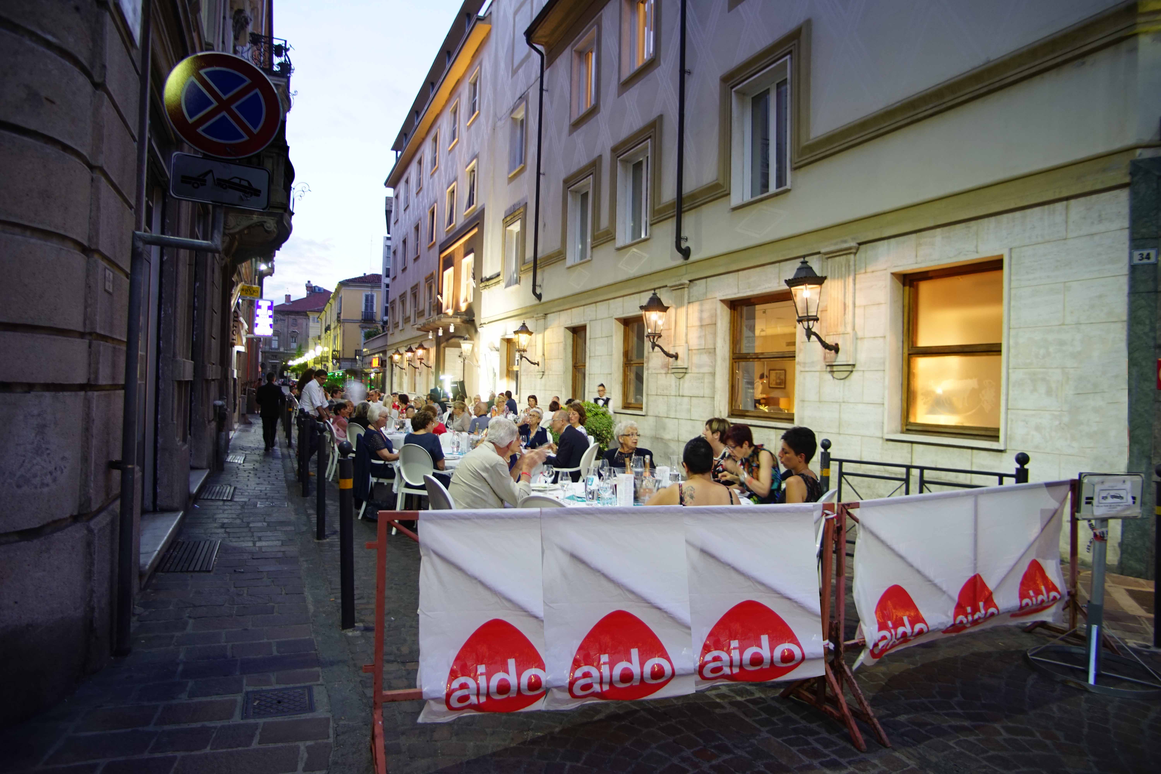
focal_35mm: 20
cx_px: 580
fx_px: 645
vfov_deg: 61.9
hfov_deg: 84.0
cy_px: 387
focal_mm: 20
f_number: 3.5
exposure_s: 1/5
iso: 500
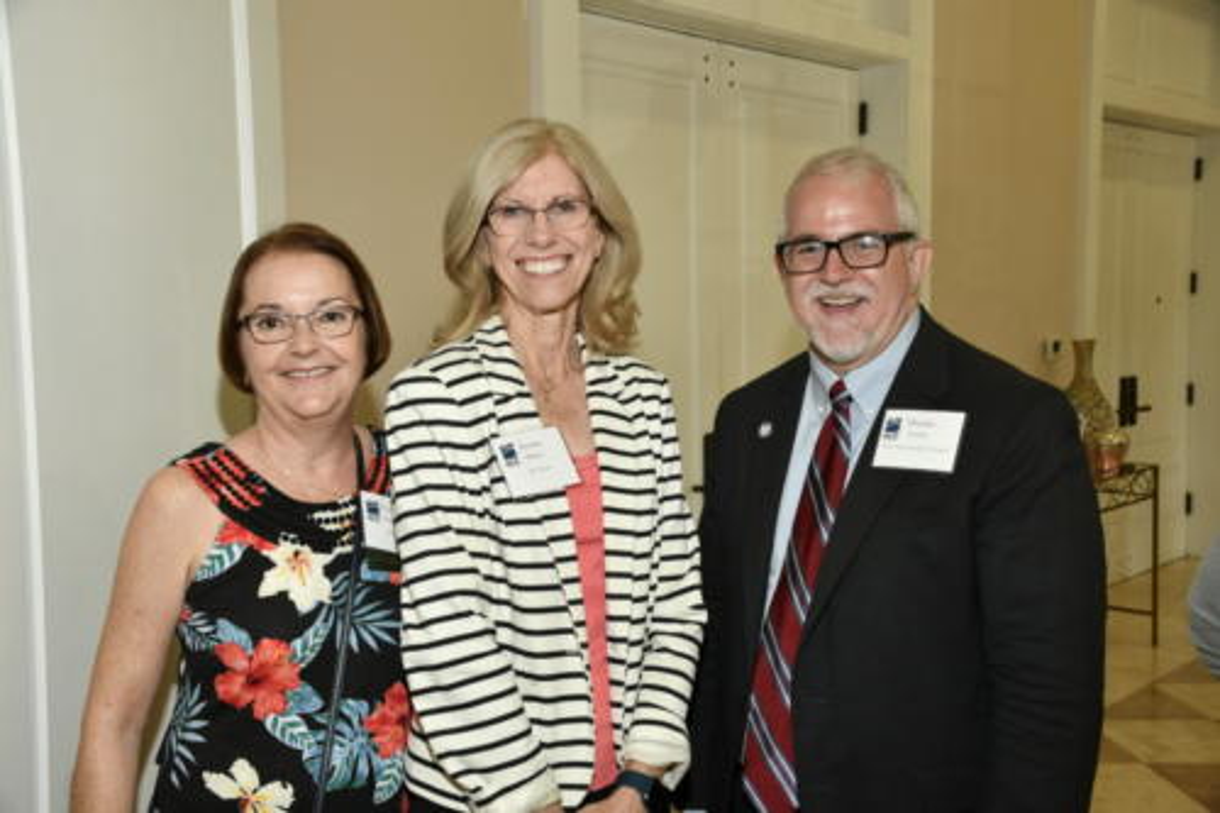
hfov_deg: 46.4
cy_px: 406
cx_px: 610
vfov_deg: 31.9
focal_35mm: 42
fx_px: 1423
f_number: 7.1
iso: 400
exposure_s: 1/60
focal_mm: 28
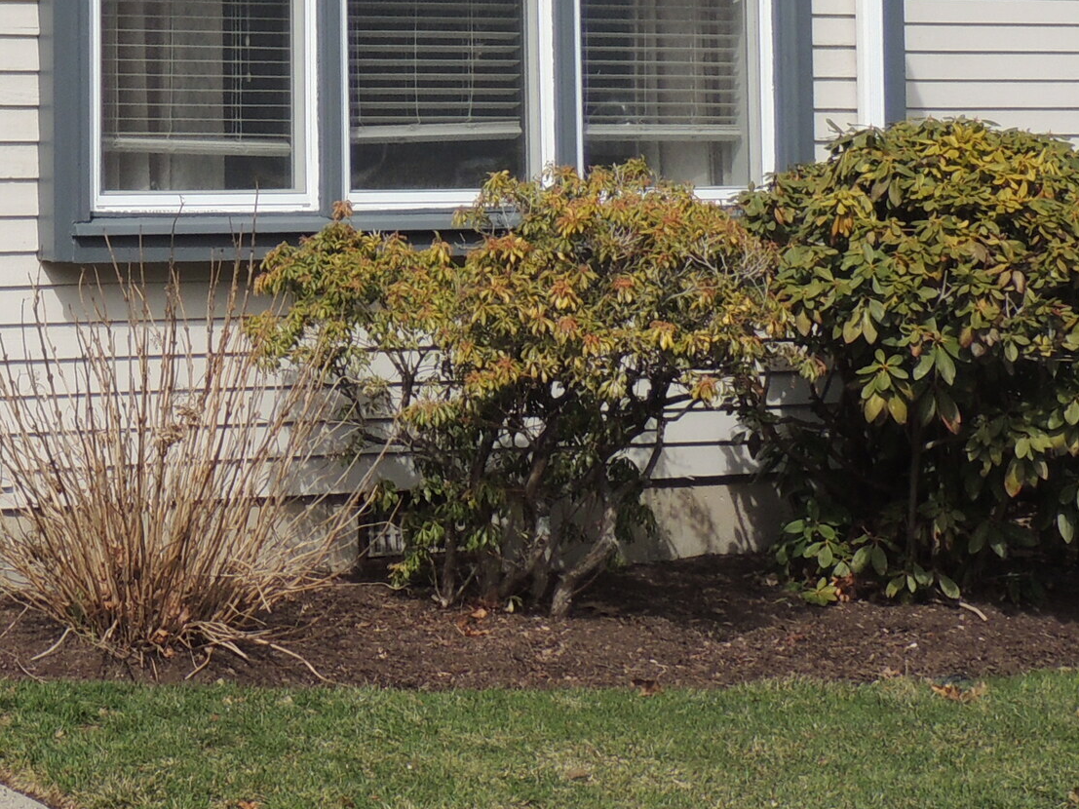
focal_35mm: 111
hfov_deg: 17.0
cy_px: -181
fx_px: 3460
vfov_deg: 13.0
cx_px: -204
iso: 100
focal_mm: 7.1
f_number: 3.3
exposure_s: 1/1250
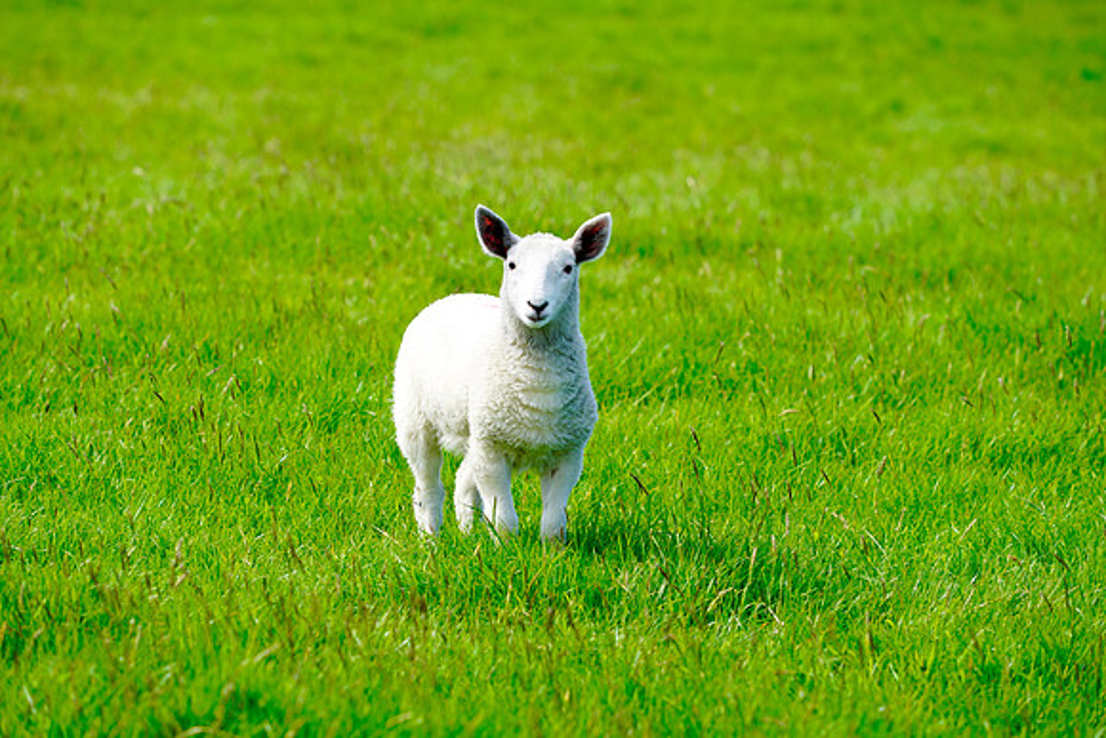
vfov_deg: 6.9
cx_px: 553
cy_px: 369
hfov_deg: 10.3
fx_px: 6146
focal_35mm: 200
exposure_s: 1/250
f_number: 5.6
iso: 100
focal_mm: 200
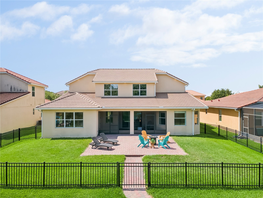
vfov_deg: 56.8
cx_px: 132
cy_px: 99
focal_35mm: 24
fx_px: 182
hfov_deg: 71.6
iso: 100
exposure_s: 1/640
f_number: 2.8
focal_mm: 4.5
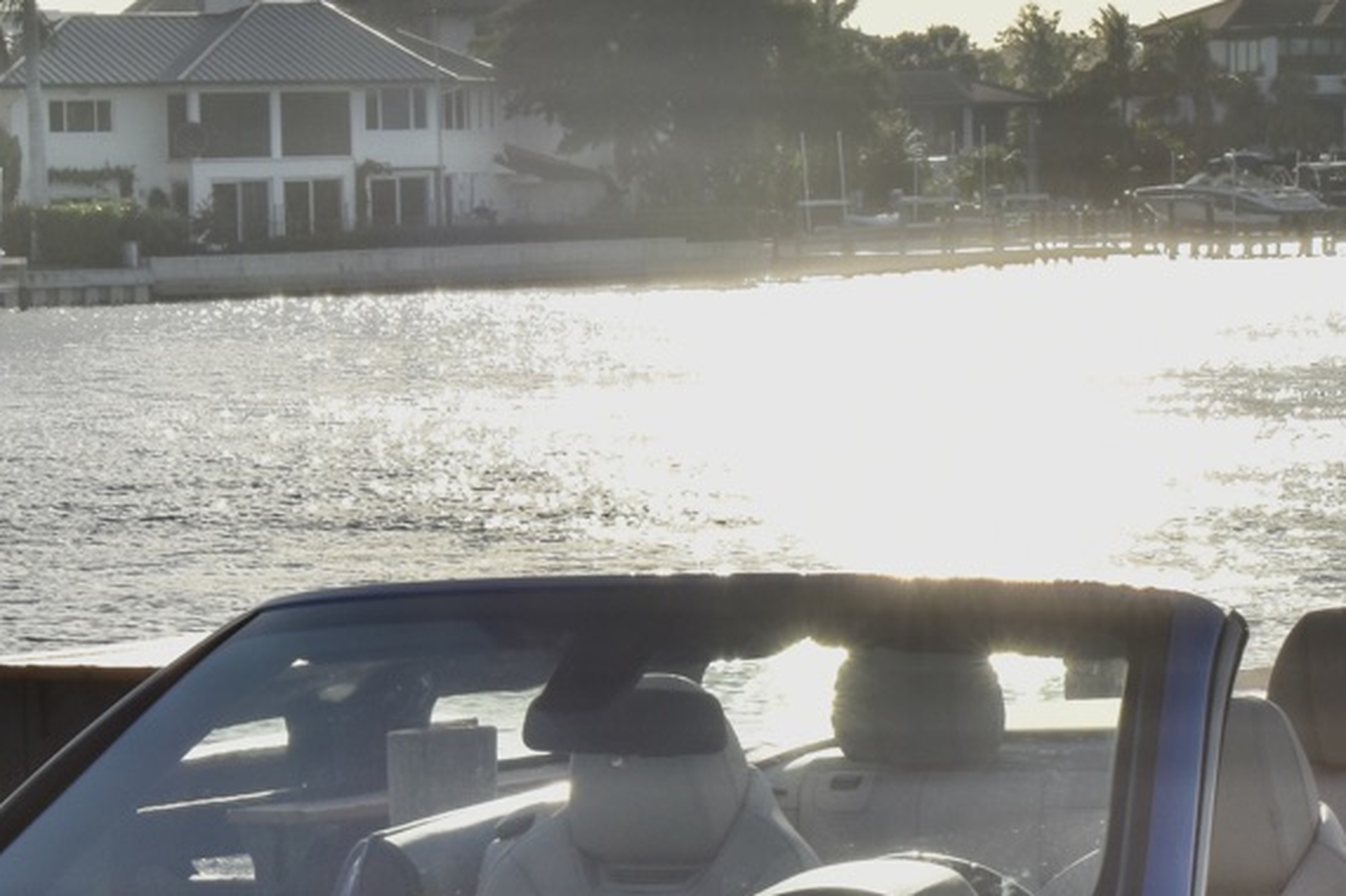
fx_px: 6187
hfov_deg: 12.4
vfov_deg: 8.2
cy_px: 1033
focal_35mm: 166
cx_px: 488
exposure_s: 1/200
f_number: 14
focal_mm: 35
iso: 100
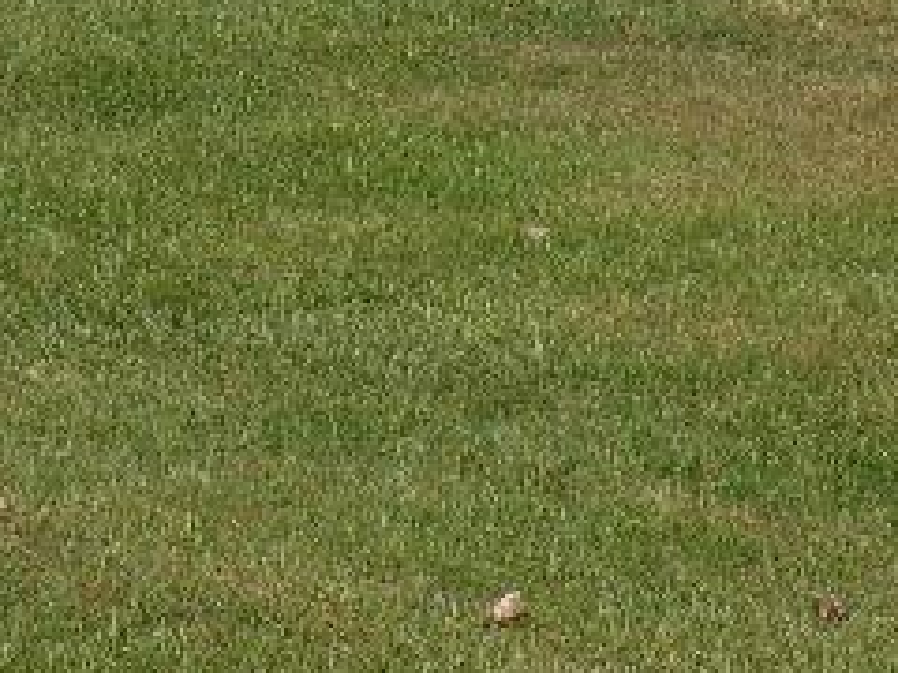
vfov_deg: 9.0
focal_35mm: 158
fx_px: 4099
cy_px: -557
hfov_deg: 12.4
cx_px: 142
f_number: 4.7
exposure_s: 1/850
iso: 80
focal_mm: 6.6
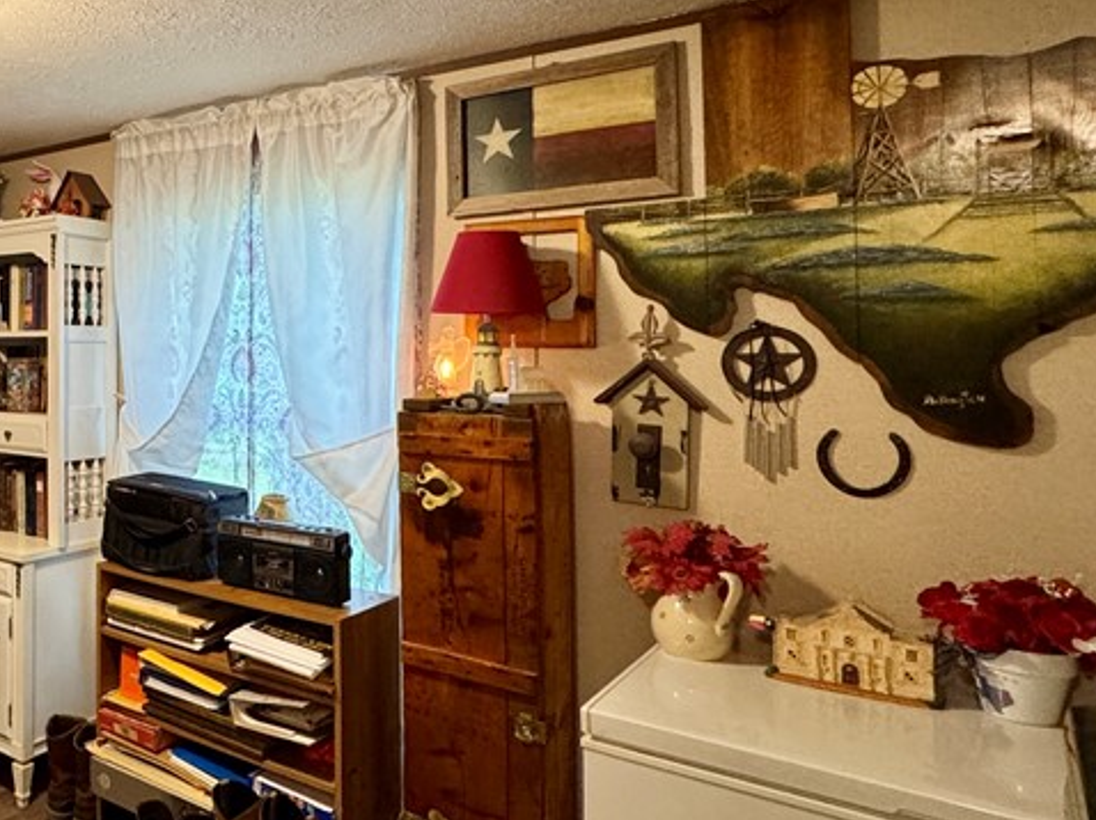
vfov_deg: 46.5
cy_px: 325
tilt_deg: +1.0
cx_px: 32
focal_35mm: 30
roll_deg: -0.5
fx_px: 949
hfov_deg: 50.2
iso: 400
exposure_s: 1/60
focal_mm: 2.22
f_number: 2.2
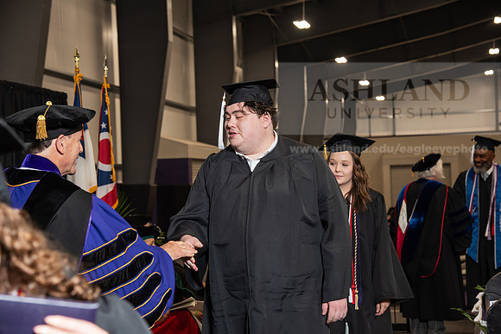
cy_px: 167
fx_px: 974
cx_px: 250
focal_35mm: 70
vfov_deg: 19.5
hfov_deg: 28.8
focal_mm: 70
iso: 1600
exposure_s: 1/125
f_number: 5.6
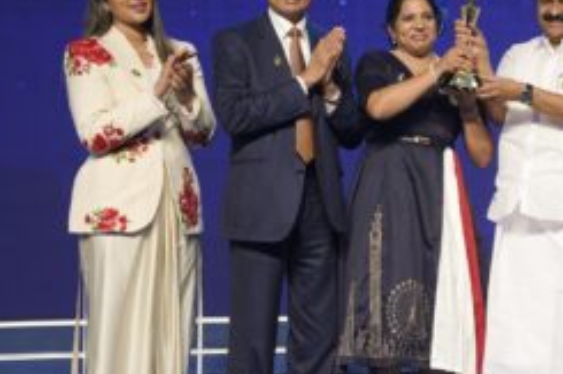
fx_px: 1910
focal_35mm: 122
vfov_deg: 11.2
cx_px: 522
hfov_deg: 16.5
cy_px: 149
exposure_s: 1/250
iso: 1000
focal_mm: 49.9
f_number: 4
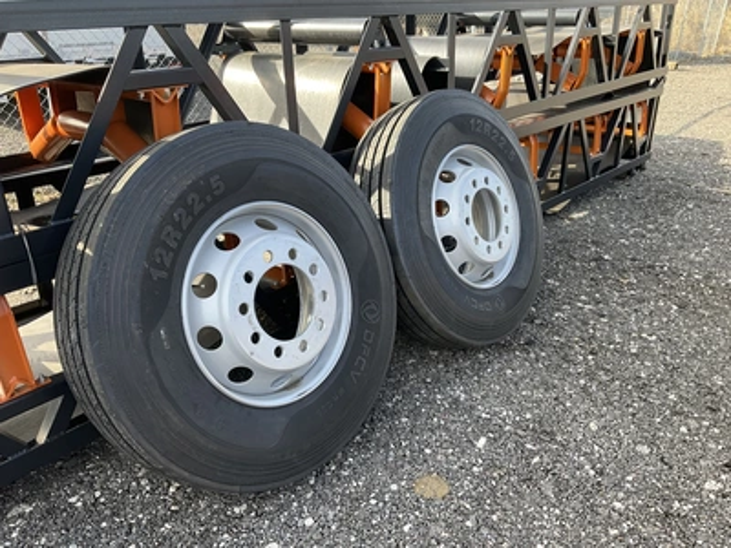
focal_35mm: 29
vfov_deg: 48.2
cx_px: 366
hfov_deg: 61.7
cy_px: 274
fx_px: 612
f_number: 1.8
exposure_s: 1/174
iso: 20
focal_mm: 3
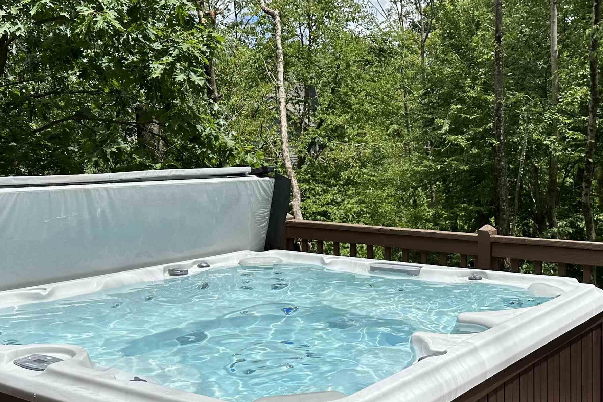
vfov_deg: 31.2
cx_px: 386
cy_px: 212
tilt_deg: -5.1
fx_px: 720
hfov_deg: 45.0
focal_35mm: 43
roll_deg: +0.4
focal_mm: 6.86
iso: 80
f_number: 1.78
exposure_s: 1/5848
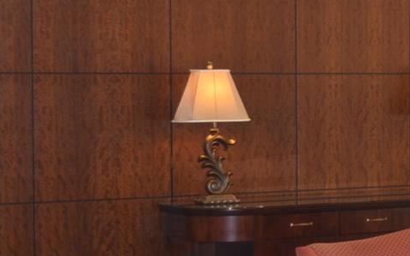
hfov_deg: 13.3
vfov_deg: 9.1
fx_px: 1609
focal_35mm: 144
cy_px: 139
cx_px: 694
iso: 400
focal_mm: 22
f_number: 3.8
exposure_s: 1/100
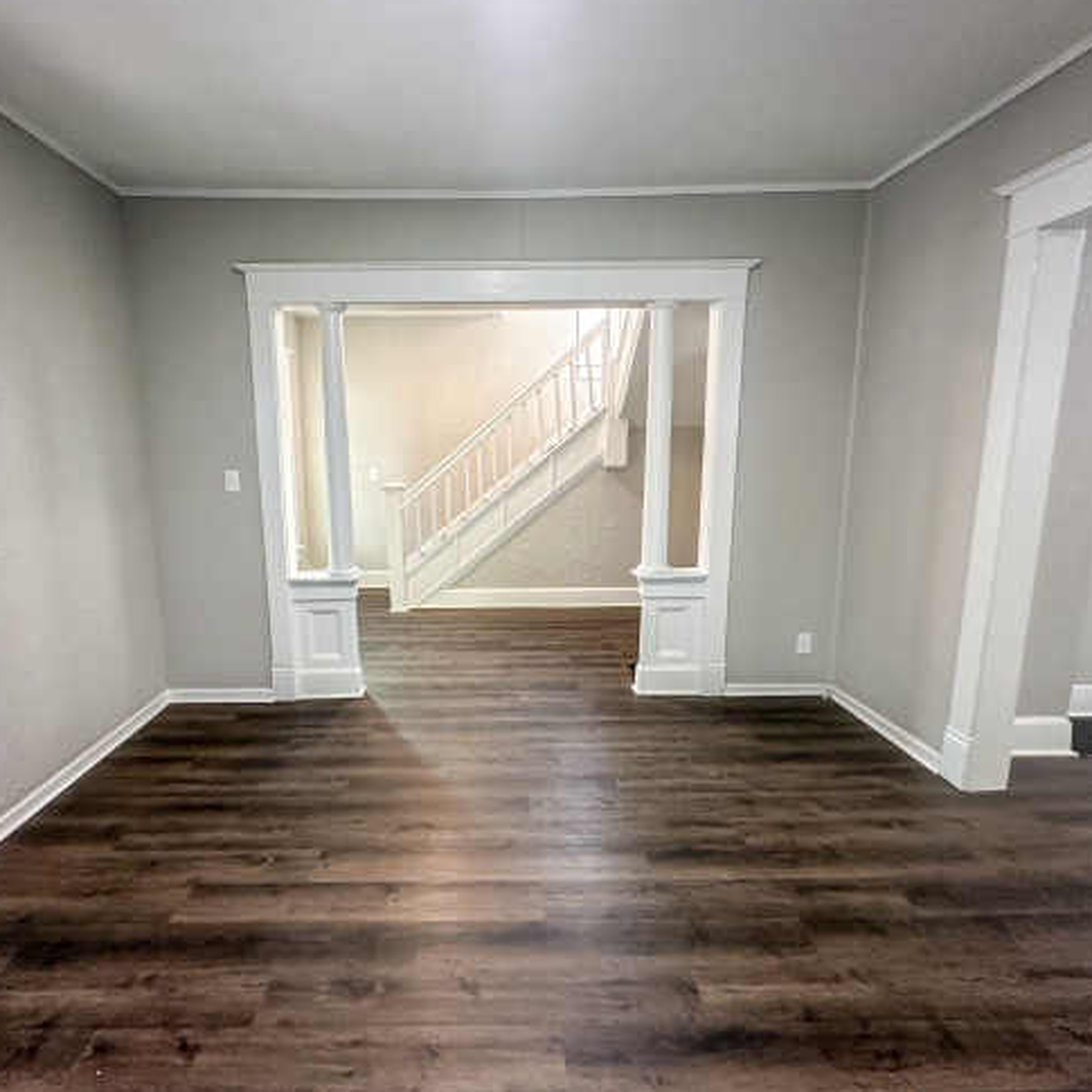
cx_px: 487
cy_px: 549
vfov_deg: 84.0
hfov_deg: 83.7
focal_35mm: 17
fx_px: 607
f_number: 2.2
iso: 200
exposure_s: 1/60
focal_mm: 2.22
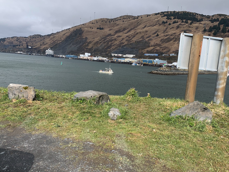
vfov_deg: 48.2
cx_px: 115
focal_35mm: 29
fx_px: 192
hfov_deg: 61.7
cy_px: 89
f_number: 1.8
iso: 25
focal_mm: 4.25
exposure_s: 1/1427
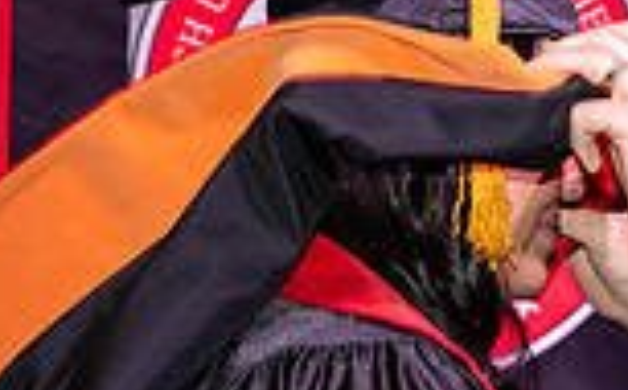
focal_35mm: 265
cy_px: 421
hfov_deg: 7.9
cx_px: 465
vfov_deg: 4.9
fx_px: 4527
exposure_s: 1/160
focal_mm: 45
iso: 1000
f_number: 5.6
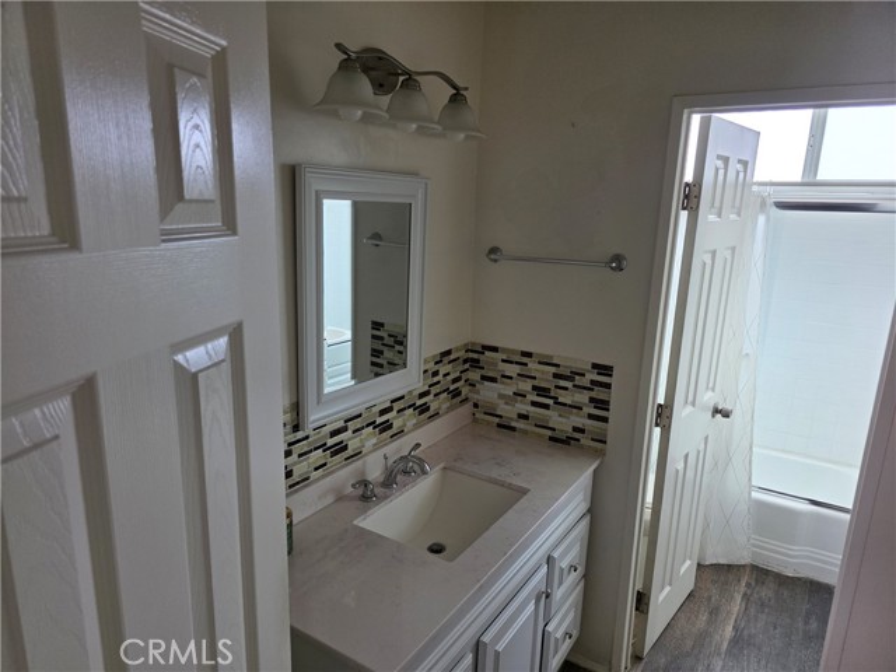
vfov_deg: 58.9
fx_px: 595
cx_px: 448
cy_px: 336
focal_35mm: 23
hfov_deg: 73.9
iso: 100
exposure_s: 1/180
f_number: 1.7
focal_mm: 6.3
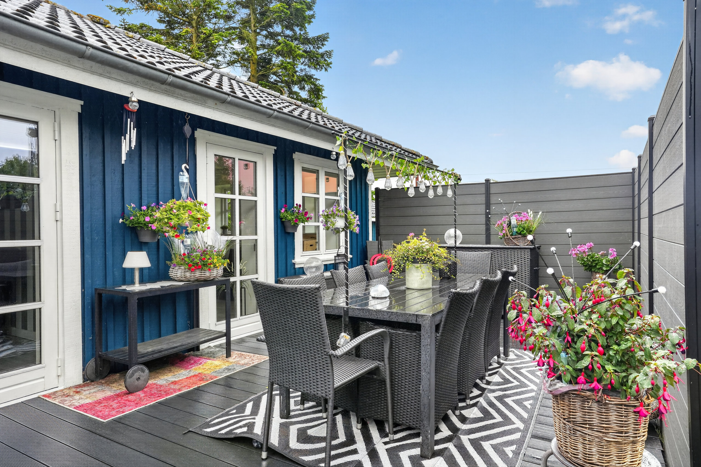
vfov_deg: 57.2
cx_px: 350
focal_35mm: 22
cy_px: 234
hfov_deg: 78.6
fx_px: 428
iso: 400
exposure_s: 1/60
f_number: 8
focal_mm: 22
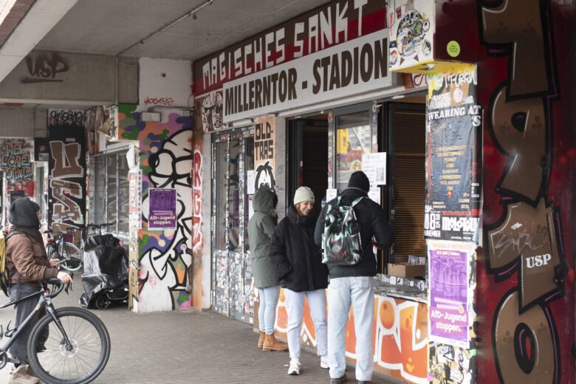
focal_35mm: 50
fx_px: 800
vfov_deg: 27.0
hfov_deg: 39.6
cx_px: 288
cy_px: 192
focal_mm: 50
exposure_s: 1/160
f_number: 3.5
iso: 800
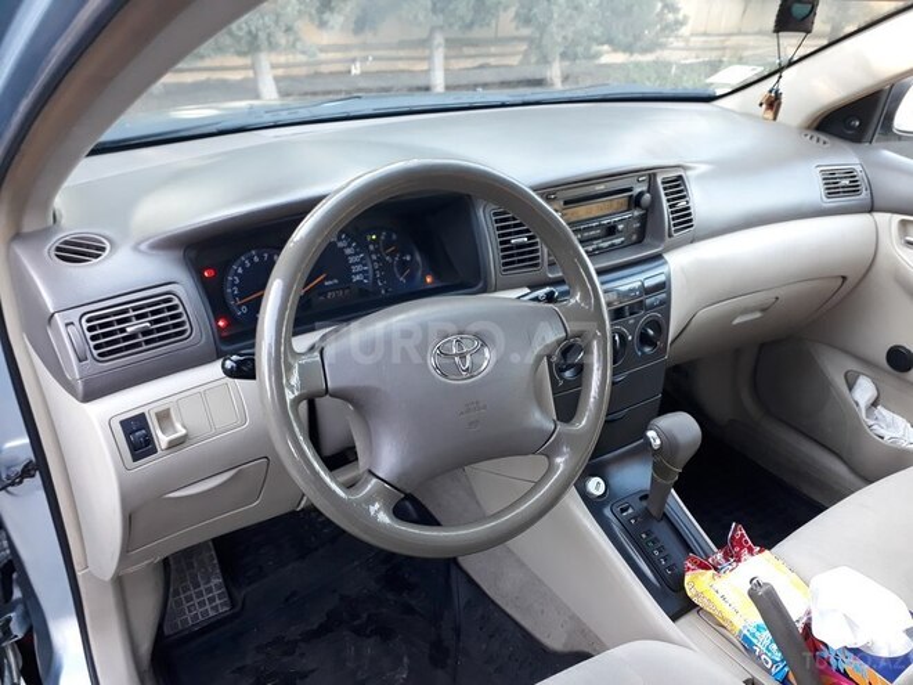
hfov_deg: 65.3
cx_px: 456
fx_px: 712
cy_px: 342
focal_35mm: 27
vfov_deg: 51.4
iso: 80
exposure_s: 1/33
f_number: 1.9
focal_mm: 3.6
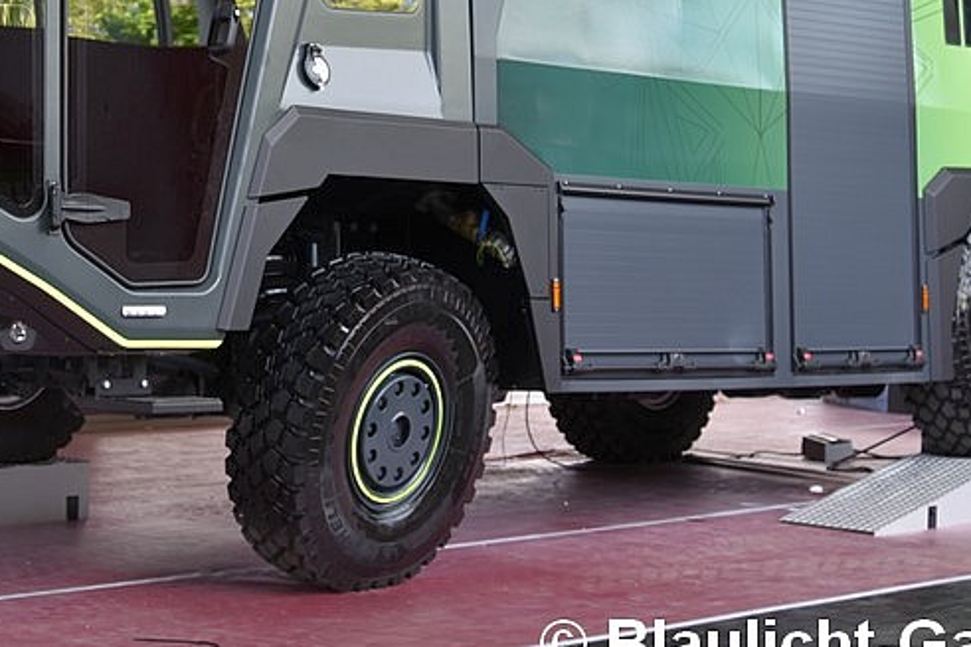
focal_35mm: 88
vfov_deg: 15.4
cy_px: 79
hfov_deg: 23.0
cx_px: 322
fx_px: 2373
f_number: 4.2
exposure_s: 1/60
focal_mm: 48
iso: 400
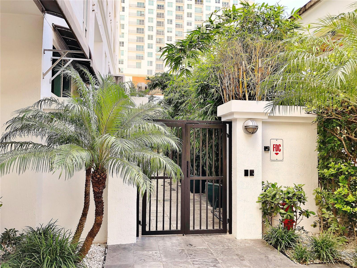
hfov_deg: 63.4
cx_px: 178
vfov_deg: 49.7
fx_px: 289
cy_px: 134
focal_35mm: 28
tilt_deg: +3.3
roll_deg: +0.4
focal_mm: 4
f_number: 1.8
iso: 25
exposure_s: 1/120
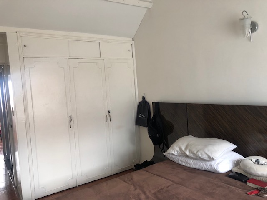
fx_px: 216
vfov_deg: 49.7
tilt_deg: -4.9
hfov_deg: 63.4
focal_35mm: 28
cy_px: 100
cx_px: 134
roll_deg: +4.0
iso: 32
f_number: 1.8
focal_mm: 3.99
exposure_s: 1/30
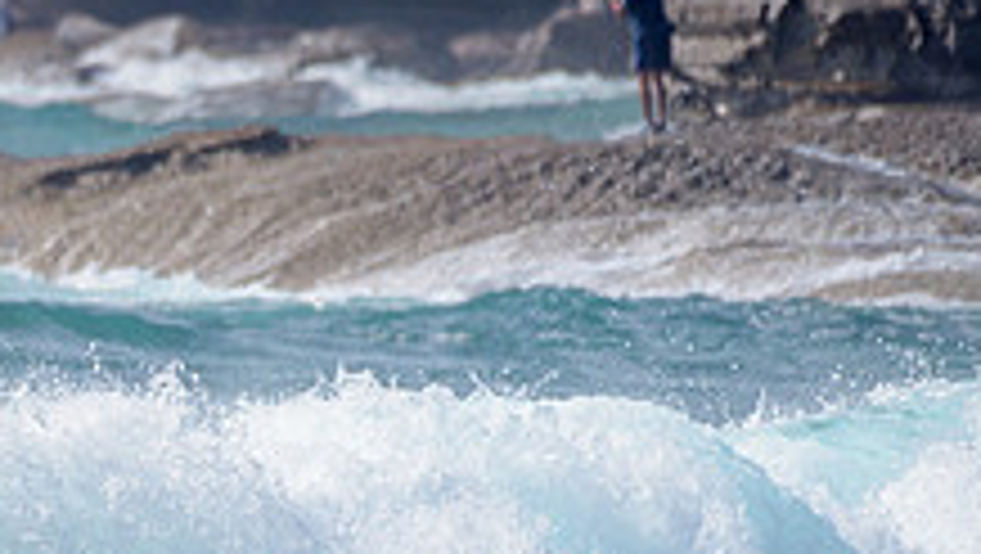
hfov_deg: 1.3
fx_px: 44488
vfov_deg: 0.7
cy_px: 645
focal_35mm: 1709
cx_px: -267
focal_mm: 500
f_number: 5.6
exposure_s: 1/2000
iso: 110
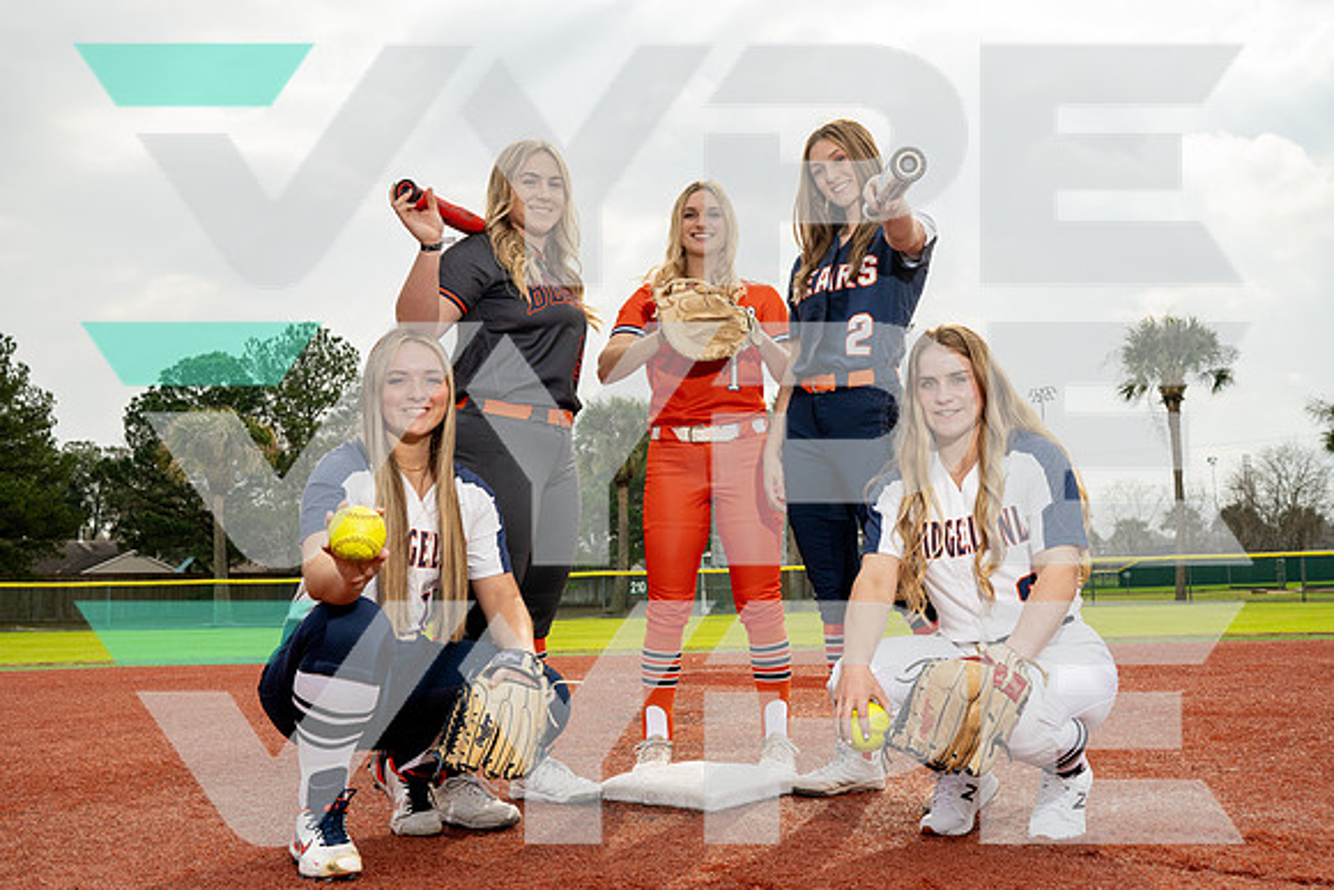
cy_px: 445
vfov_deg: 37.9
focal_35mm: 35
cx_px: 667
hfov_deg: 54.4
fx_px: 1297
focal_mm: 35
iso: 125
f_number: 8
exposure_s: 1/250
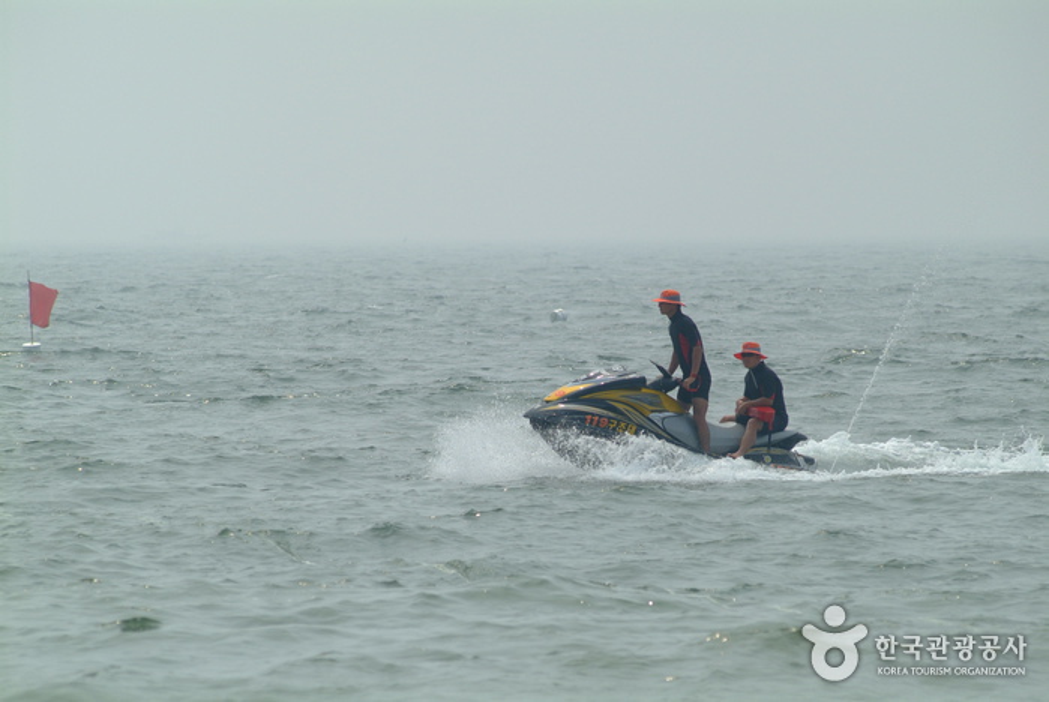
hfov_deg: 6.9
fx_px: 8753
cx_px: 524
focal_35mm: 300
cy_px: 351
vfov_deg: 4.6
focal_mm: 200
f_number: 4.8
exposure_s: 1/3000
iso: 200
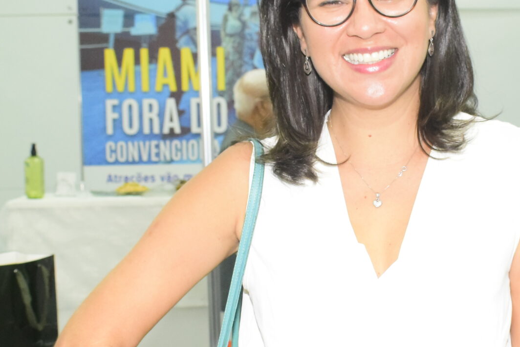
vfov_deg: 15.2
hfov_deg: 22.5
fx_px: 1303
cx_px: 356
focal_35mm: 90
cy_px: 214
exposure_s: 1/160
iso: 2500
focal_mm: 25
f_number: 5.6
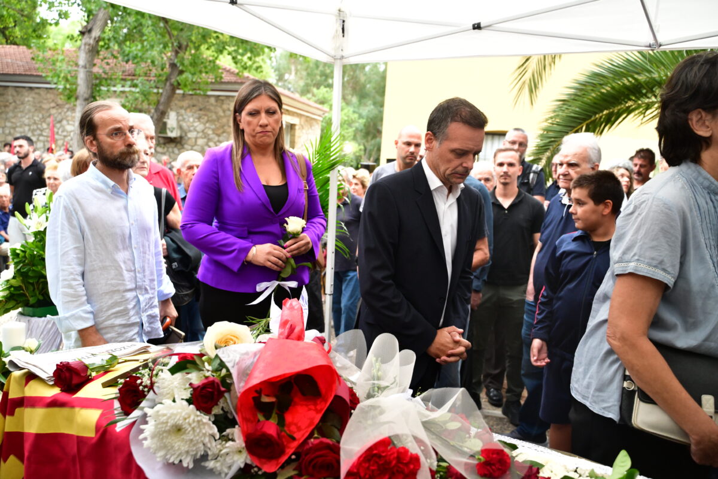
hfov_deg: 62.8
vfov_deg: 44.3
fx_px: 588
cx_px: 359
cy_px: 240
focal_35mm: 30
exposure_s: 1/400
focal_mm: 29.5
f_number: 4
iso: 4000
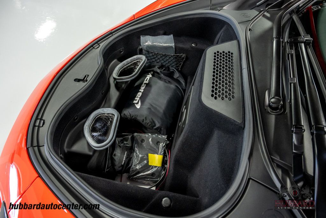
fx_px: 217
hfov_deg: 73.7
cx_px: 163
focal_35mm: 24
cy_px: 109
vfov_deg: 53.1
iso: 2500
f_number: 5
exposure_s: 1/60
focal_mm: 24
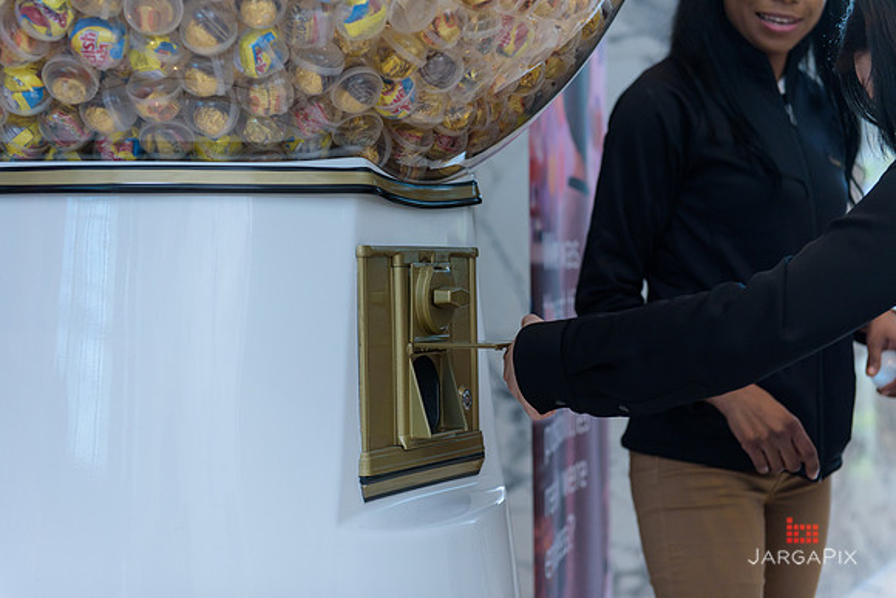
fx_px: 1743
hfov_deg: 28.8
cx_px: 448
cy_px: 299
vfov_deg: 19.5
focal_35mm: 70
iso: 800
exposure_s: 1/320
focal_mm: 70
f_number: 3.2
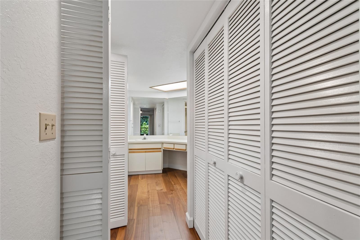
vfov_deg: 77.3
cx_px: 180
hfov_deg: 100.4
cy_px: 120
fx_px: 150
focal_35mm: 15
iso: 100
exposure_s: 1/20
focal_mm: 10
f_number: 4.5
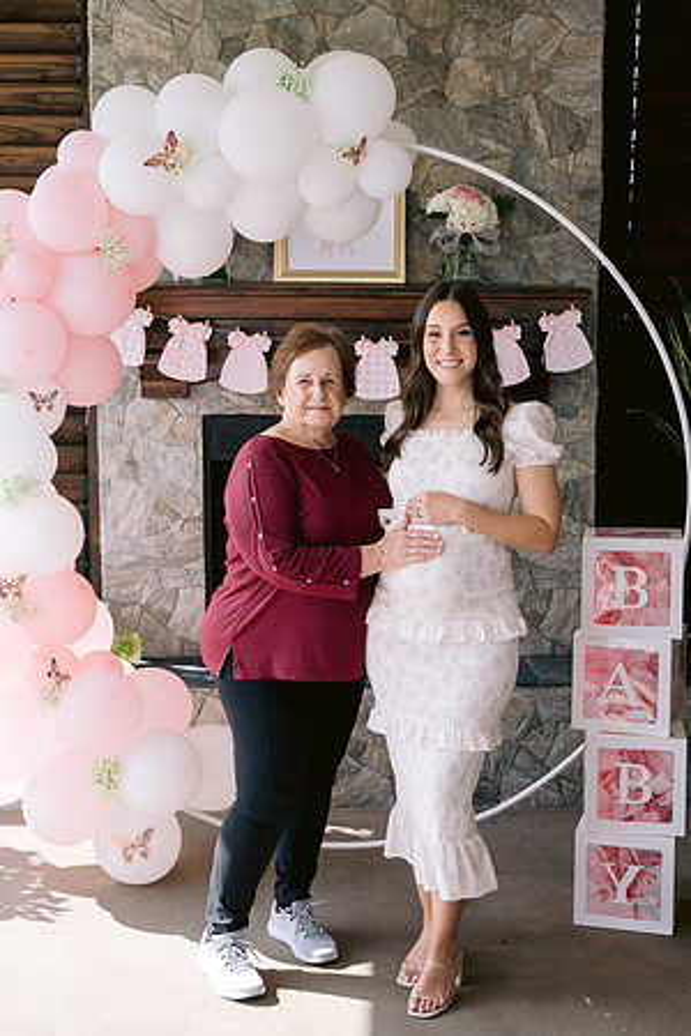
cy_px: 518
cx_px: 346
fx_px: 1439
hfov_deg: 27.0
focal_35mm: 50
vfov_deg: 39.6
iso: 200
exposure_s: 1/500
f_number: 4
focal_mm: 50
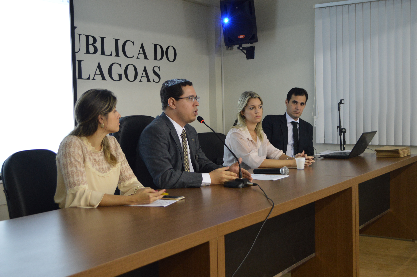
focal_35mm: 48
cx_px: 208
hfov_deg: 41.1
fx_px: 556
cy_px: 138
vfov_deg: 28.0
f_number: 4.8
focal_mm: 32
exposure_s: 1/15
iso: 720
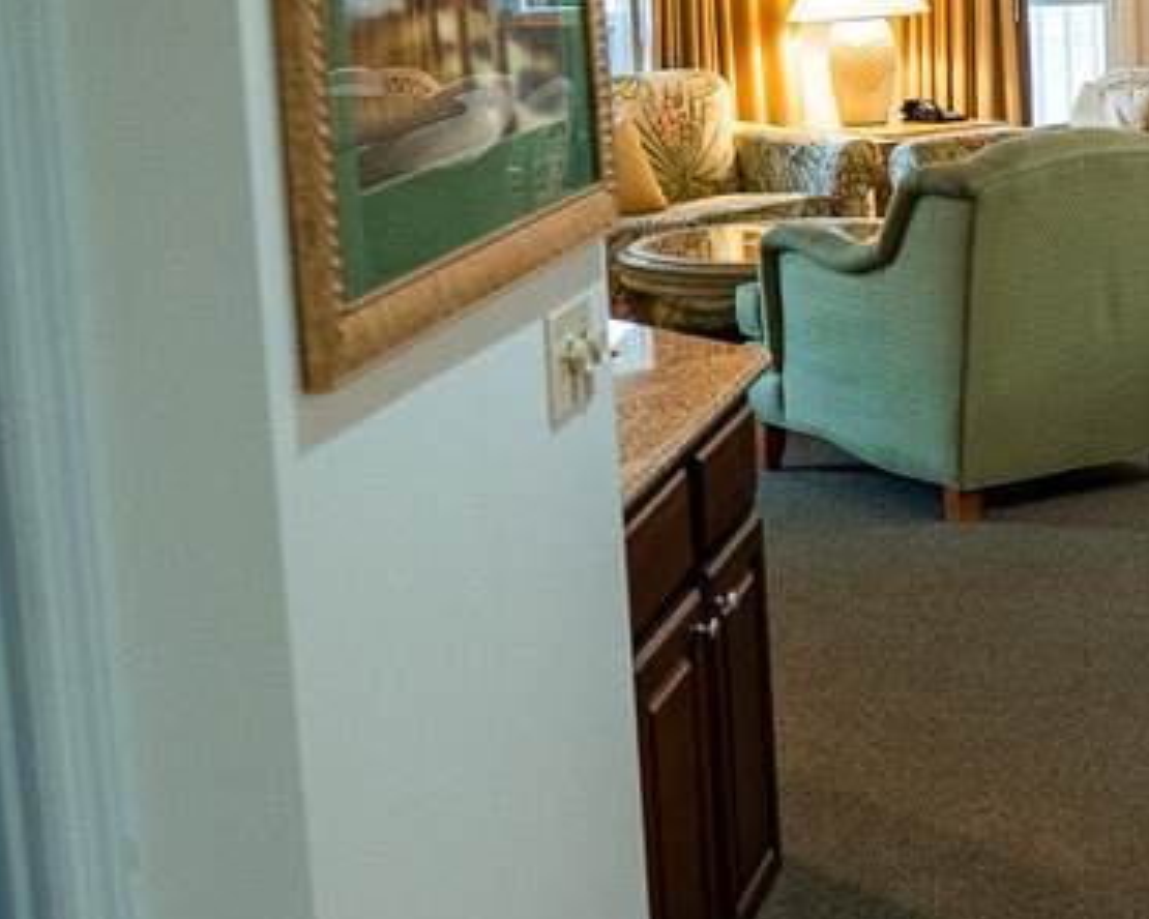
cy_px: 328
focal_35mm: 78
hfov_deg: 23.2
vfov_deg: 19.6
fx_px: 2652
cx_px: 1208
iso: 800
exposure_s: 1/25
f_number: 1.8
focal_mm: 16
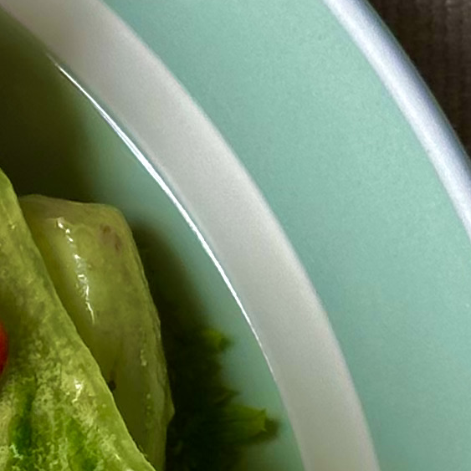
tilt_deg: -86.9
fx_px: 4680
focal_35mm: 304
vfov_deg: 5.7
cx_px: -502
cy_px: 719
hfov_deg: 5.6
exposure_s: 1/187
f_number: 1.78
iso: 50
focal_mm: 6.86
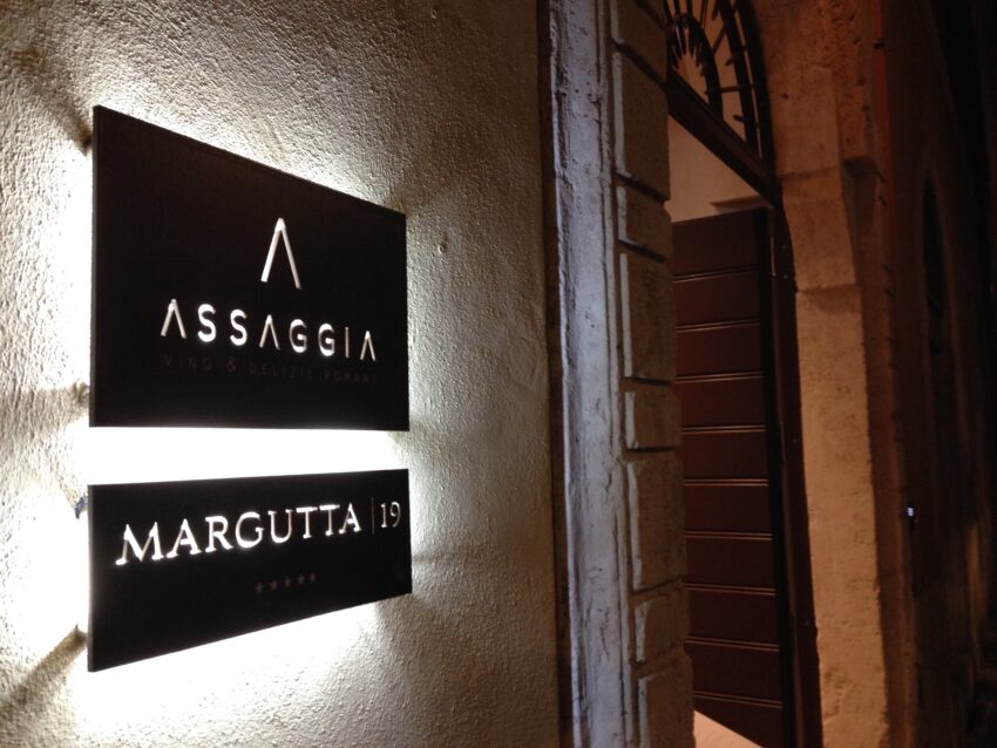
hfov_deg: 55.3
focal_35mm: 33
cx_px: 498
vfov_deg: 43.0
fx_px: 951
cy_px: 374
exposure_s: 1/20
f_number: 2.4
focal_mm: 4.12
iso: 200
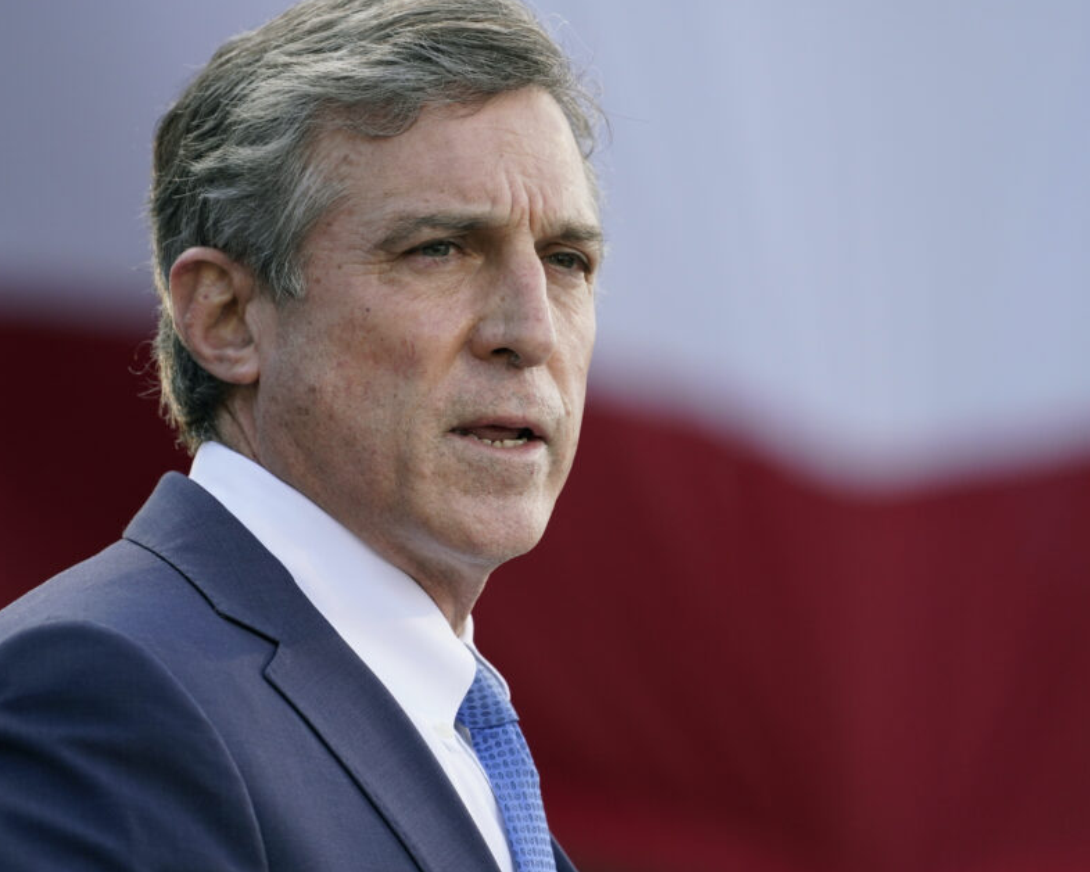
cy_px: 403
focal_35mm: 467
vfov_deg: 3.3
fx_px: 15067
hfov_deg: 4.1
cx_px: 516
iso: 1000
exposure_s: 1/1000
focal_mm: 382
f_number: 5.6
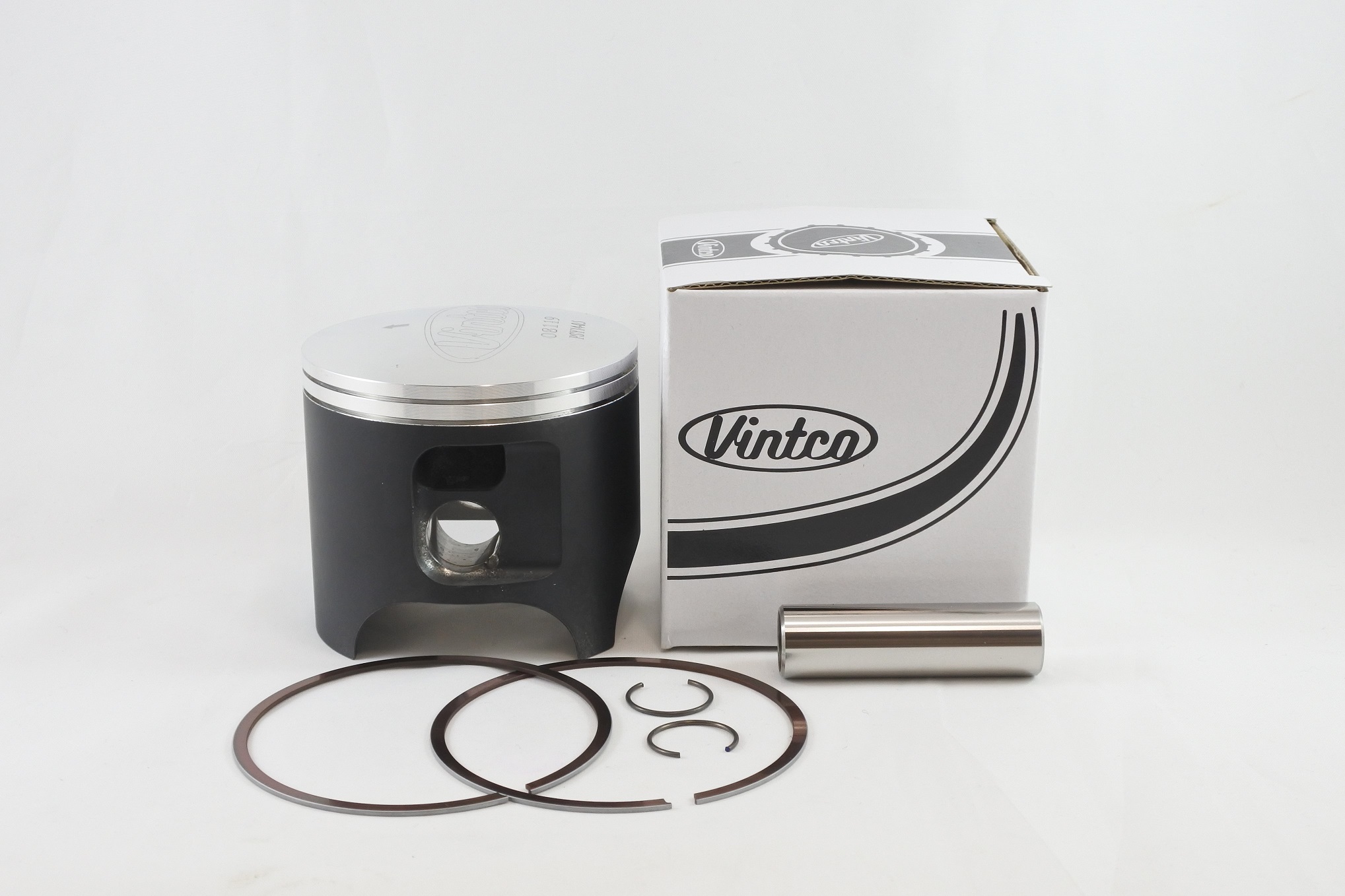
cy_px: 448
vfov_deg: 31.9
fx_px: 1569
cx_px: 672
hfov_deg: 46.4
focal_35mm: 42
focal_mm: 15.7
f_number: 4.2
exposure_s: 1/125
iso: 400
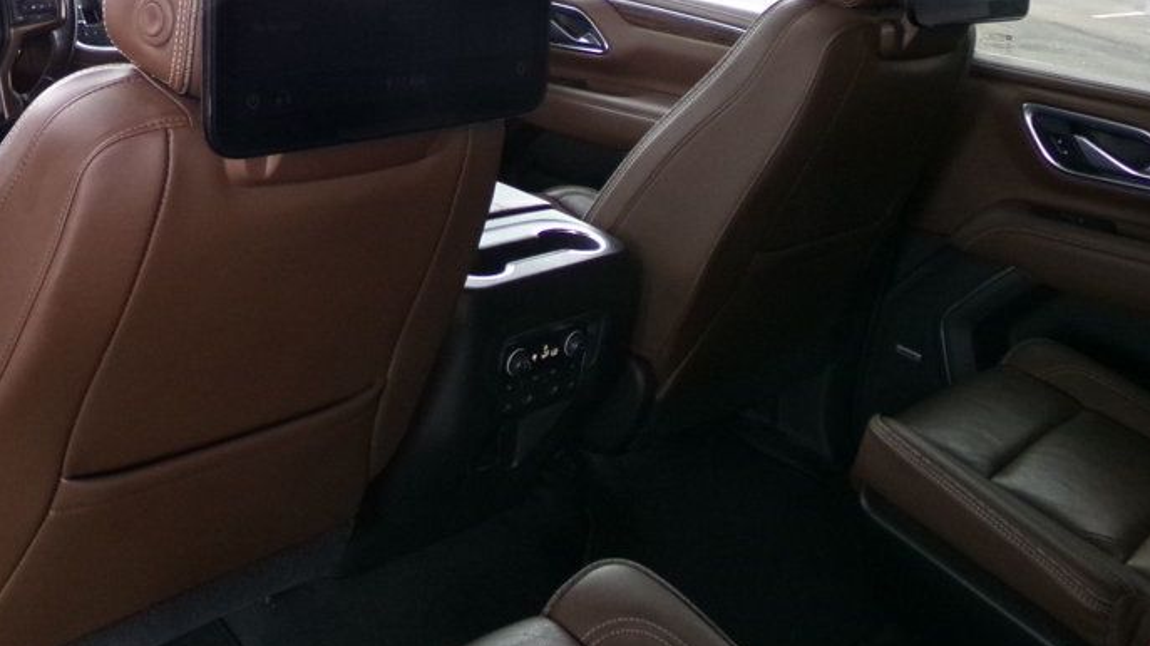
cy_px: 50
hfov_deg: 51.2
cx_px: 442
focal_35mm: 39
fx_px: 1189
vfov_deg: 29.0
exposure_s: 1/60
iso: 387
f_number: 3.7
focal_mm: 4.3
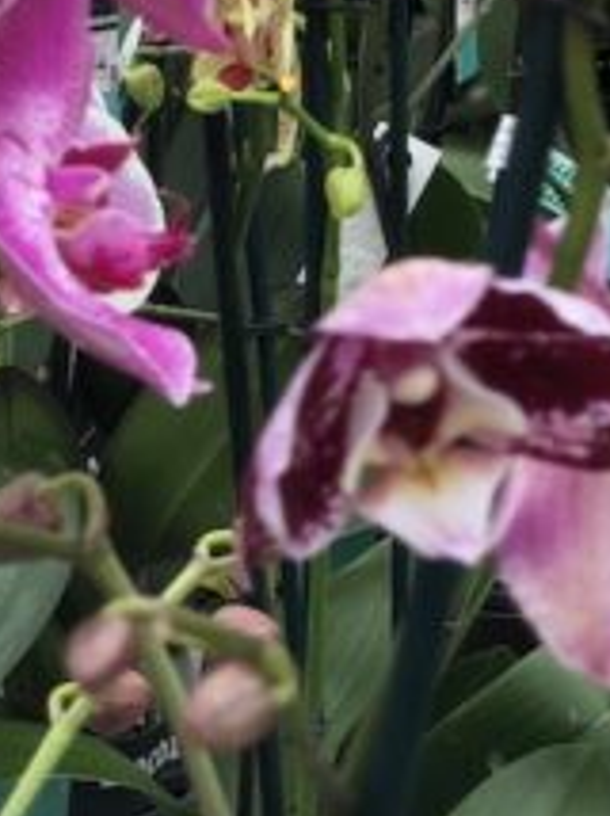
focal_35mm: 130
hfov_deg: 11.4
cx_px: 248
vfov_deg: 14.7
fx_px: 3061
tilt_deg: -8.5
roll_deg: +0.6
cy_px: -139
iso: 16
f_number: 2.4
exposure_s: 1/60
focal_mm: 6
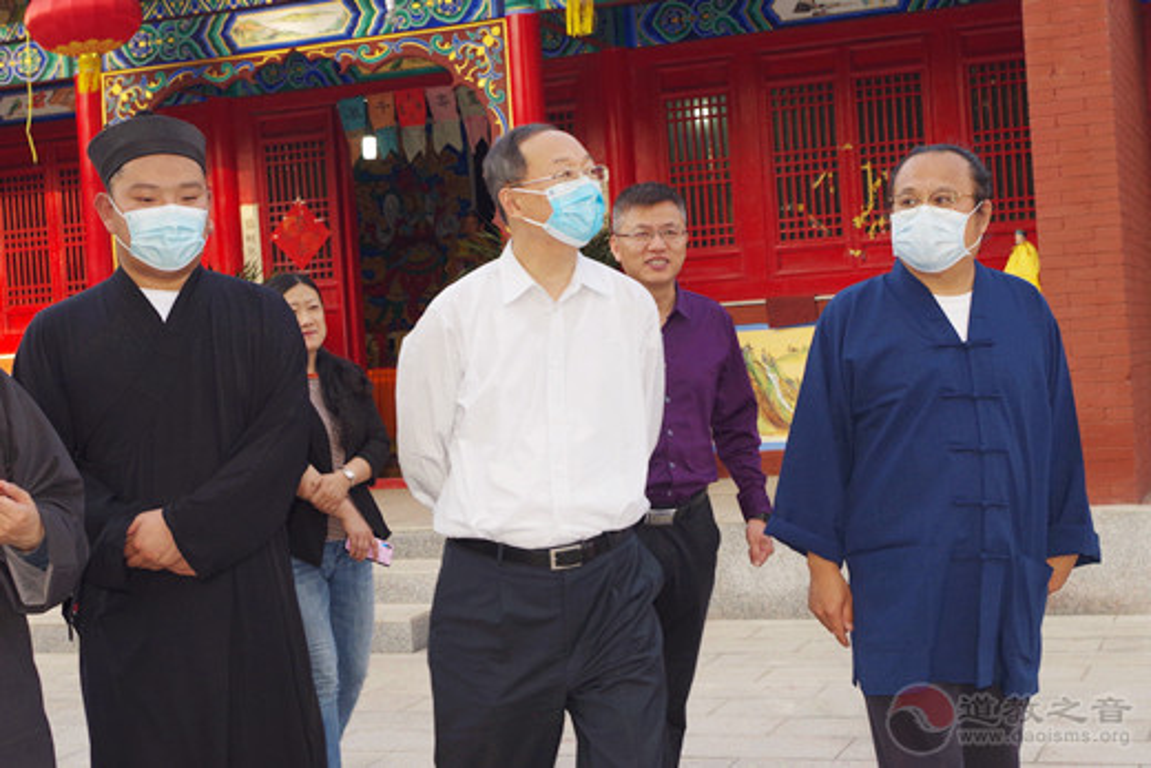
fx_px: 1567
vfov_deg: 27.5
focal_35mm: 49
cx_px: 576
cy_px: 384
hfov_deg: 40.3
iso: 400
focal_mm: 32.5
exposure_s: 1/180
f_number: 6.3
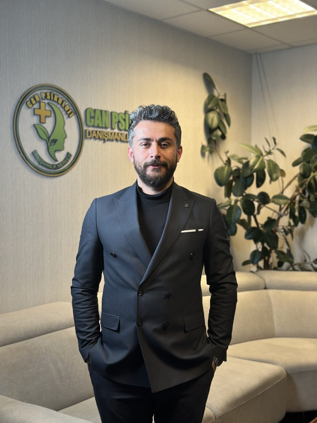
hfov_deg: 30.3
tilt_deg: -2.1
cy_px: 212
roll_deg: -0.1
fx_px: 586
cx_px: 158
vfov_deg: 39.7
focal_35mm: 48
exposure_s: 1/50
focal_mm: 6.86
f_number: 1.78
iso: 64
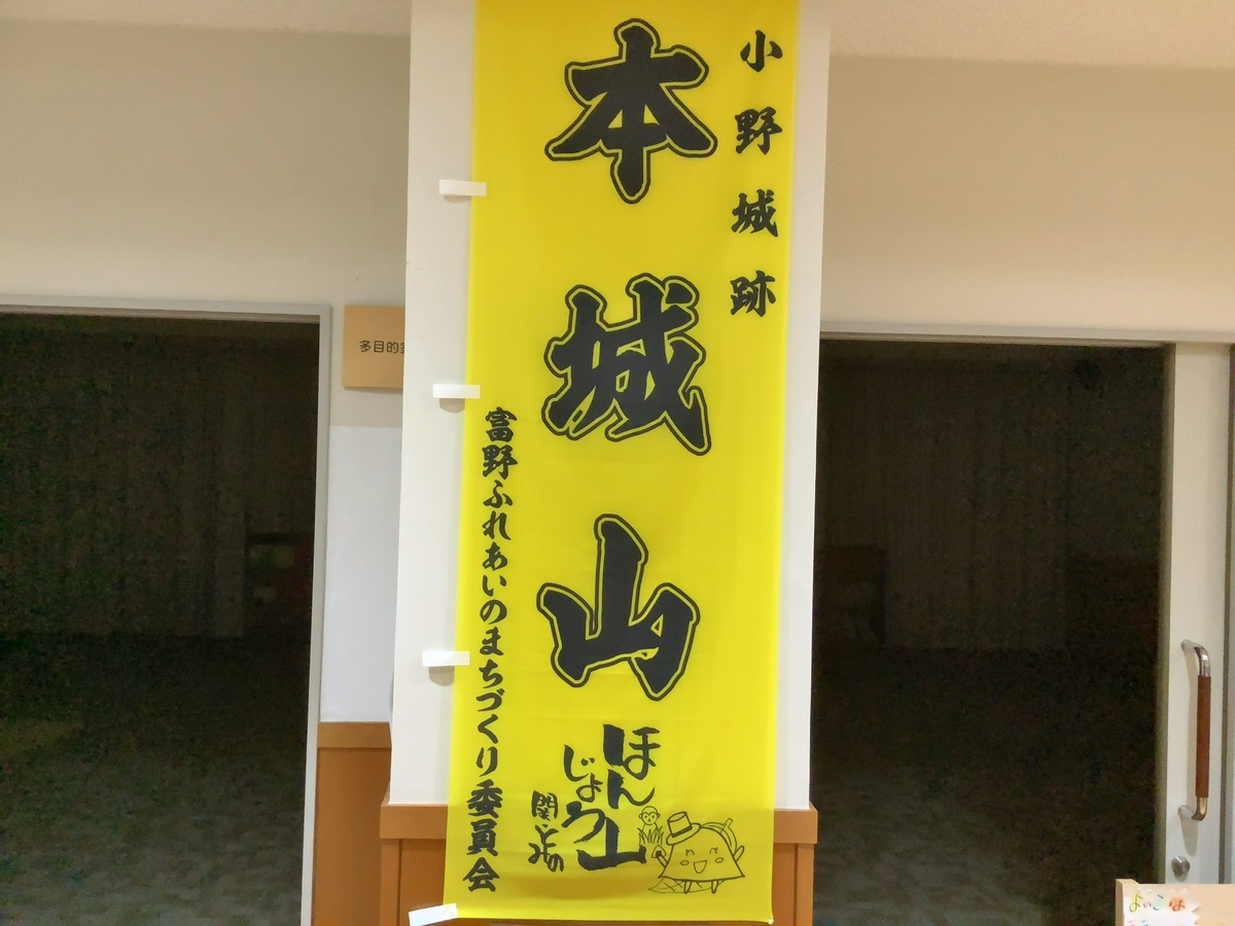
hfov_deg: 58.4
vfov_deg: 45.4
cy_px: 463
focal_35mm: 31
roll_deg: -2.0
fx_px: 1106
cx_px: 618
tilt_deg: -0.5
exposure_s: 1/40
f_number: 2.4
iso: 400
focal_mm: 3.3
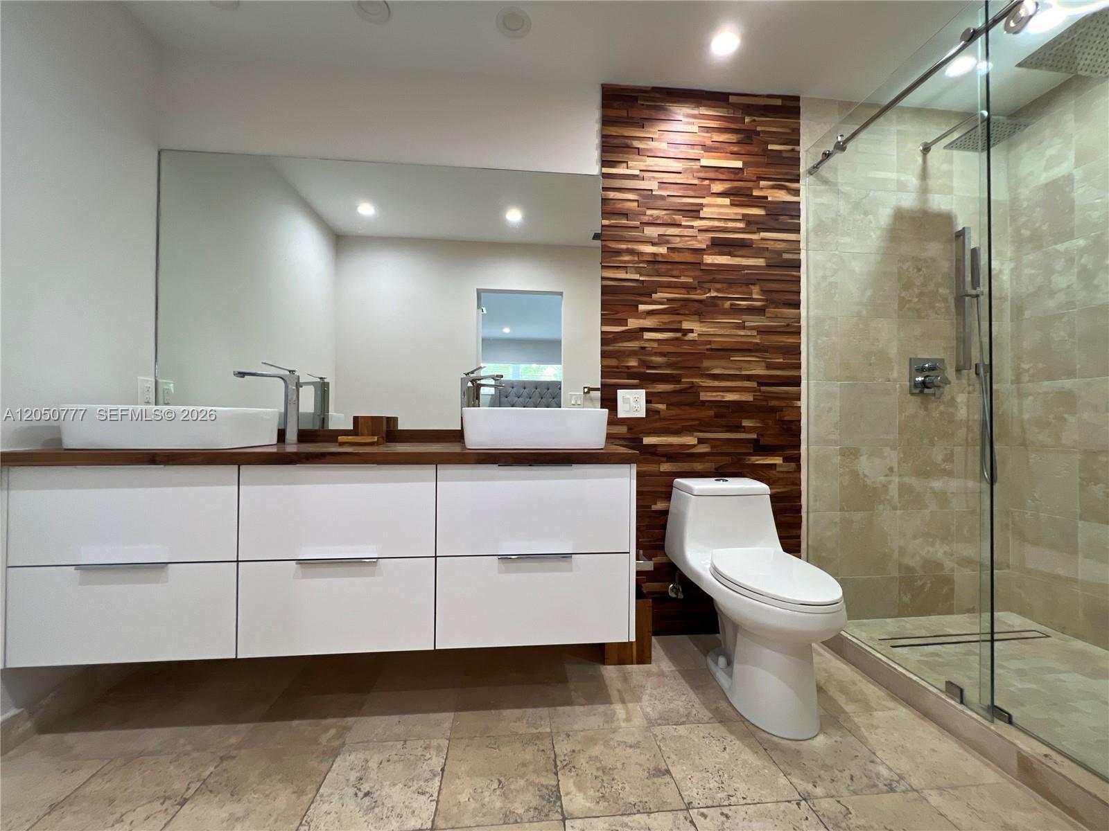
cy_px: 416
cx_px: 554
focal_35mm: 13
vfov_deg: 89.9
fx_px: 416
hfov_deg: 106.2
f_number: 1.8
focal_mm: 1.57
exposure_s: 1/120
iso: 200
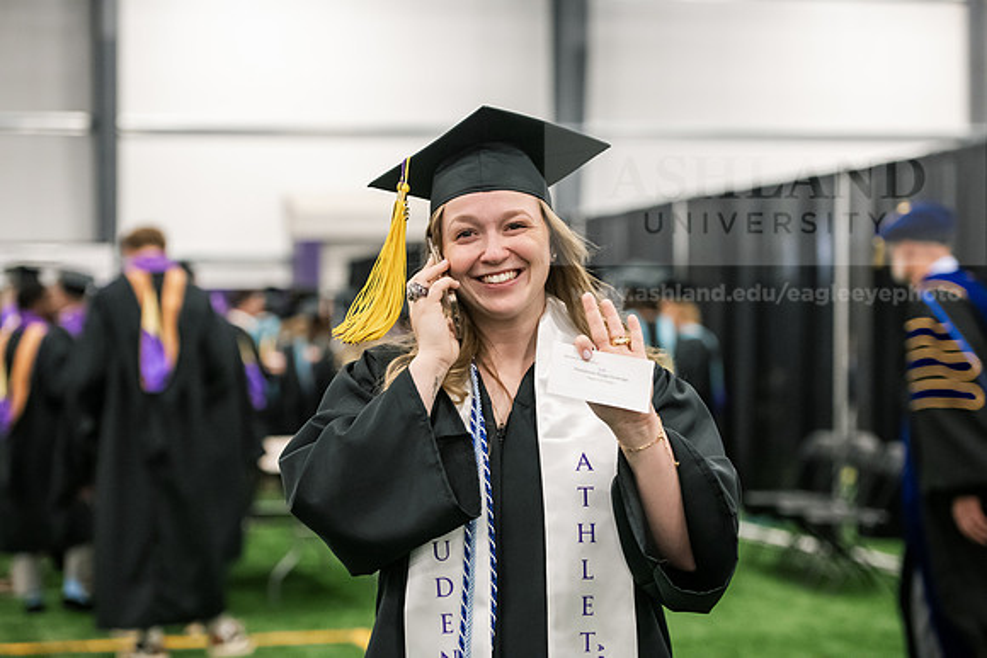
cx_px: 494
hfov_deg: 22.1
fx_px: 2523
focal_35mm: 92
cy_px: 329
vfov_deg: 14.9
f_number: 3.5
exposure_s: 1/200
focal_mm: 92
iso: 4000
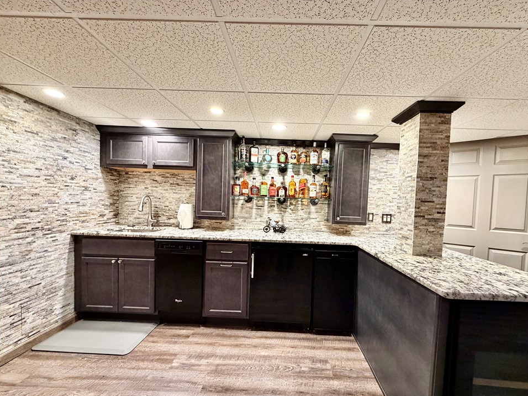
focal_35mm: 15
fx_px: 229
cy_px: 209
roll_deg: -1.3
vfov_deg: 81.7
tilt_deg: -2.7
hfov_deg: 98.1
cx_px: 278
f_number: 2.2
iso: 320
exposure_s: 1/60
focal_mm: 2.22
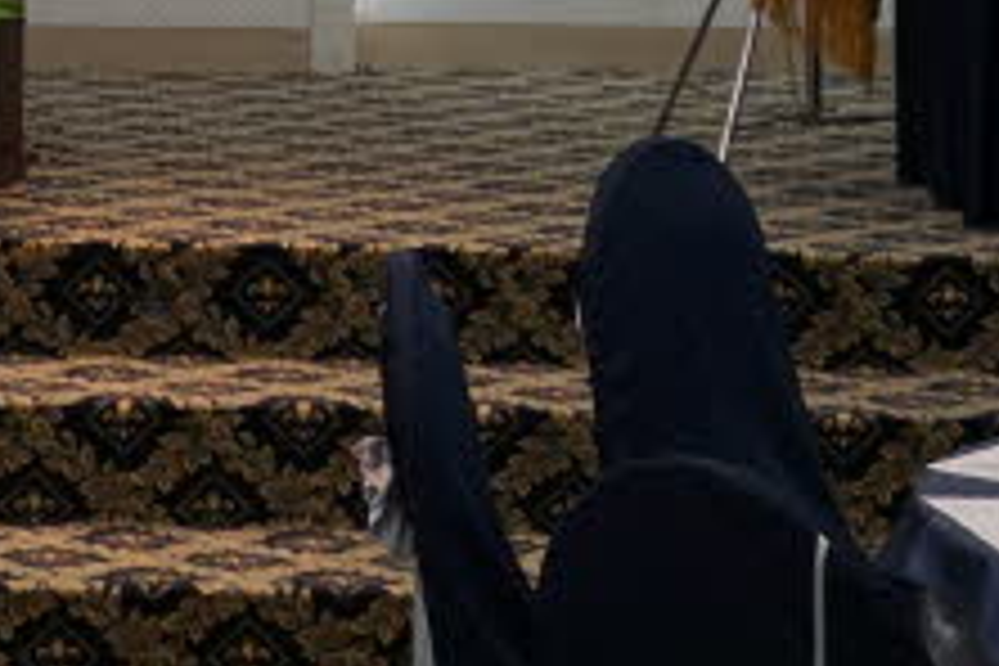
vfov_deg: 7.8
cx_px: -508
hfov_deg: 11.4
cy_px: -428
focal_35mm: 172
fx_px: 4773
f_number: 5
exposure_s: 1/160
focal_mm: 30
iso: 800
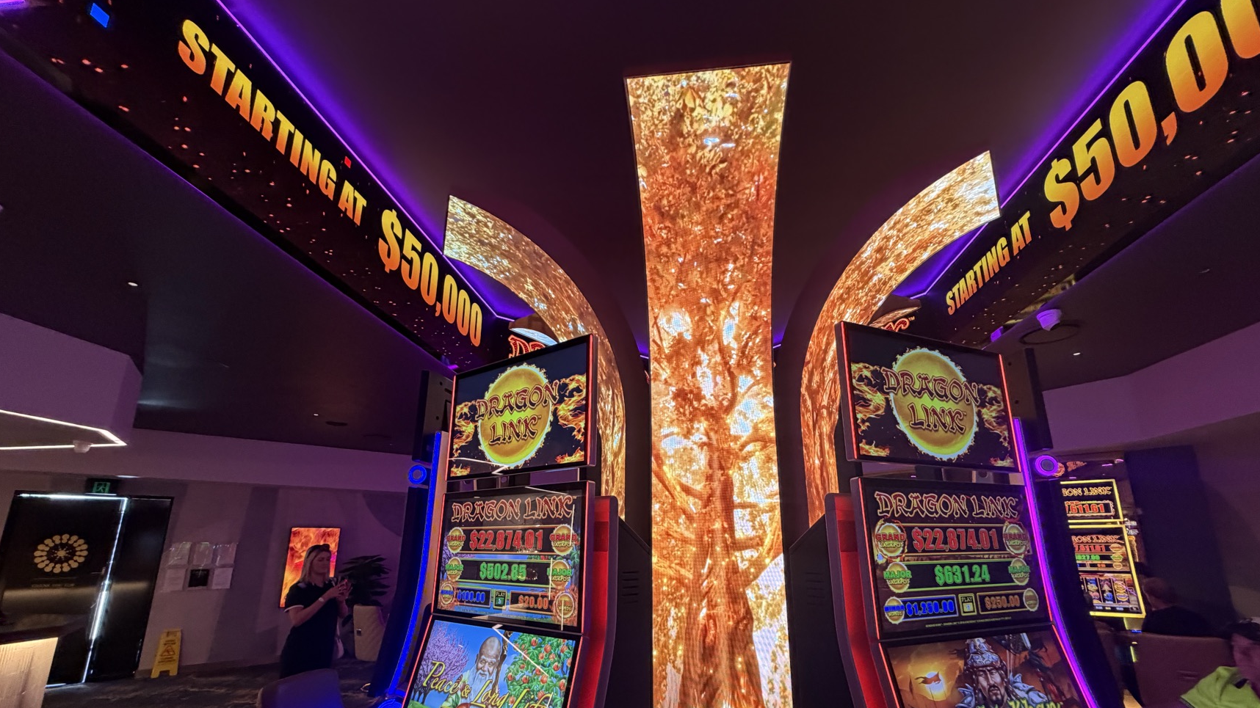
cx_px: 645
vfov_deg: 66.6
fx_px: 535
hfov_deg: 99.4
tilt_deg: +13.3
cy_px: 416
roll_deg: +0.0
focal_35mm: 16
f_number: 2.2
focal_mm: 2.22
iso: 400
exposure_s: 1/60
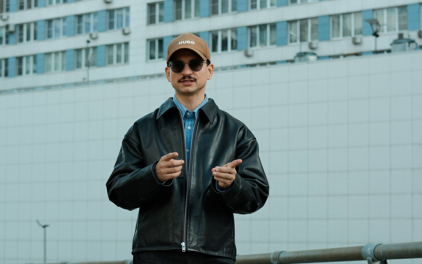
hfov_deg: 23.8
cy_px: 180
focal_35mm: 87
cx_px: 204
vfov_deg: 15.0
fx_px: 1001
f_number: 2.8
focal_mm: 35
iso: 125
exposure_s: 1/400
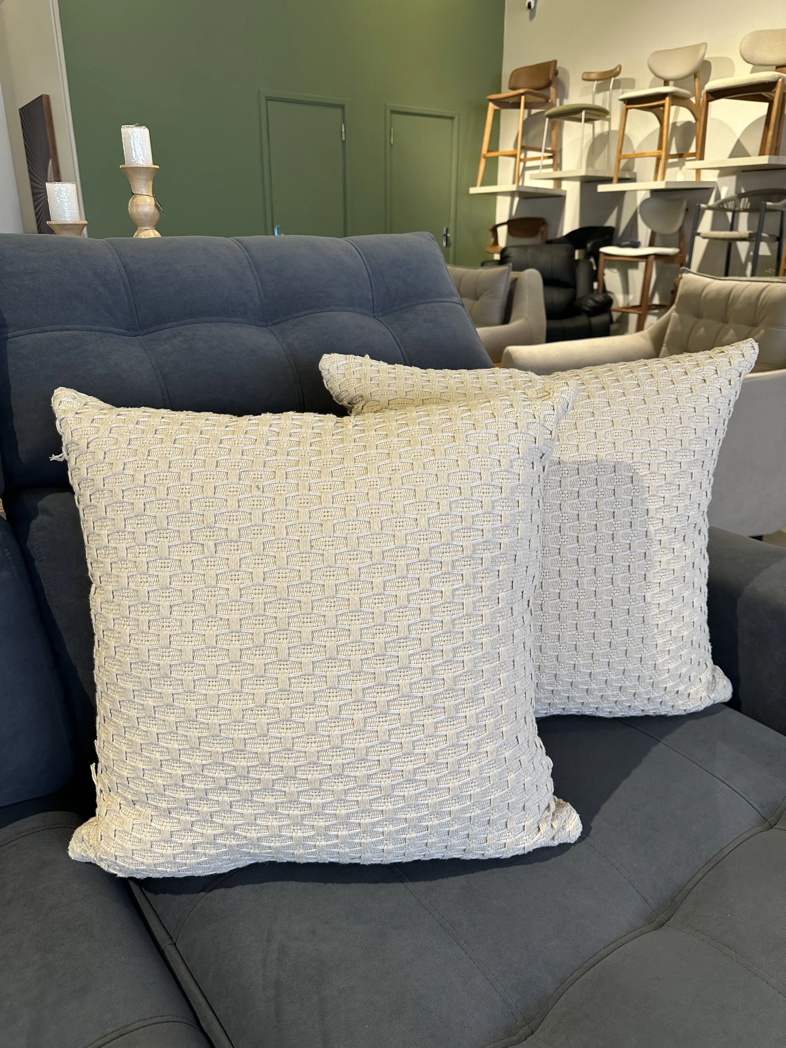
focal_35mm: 24
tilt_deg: -20.7
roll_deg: -0.9
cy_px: 524
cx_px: 393
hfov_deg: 56.8
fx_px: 727
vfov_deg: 71.6
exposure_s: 1/100
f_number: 1.78
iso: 125
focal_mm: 6.86
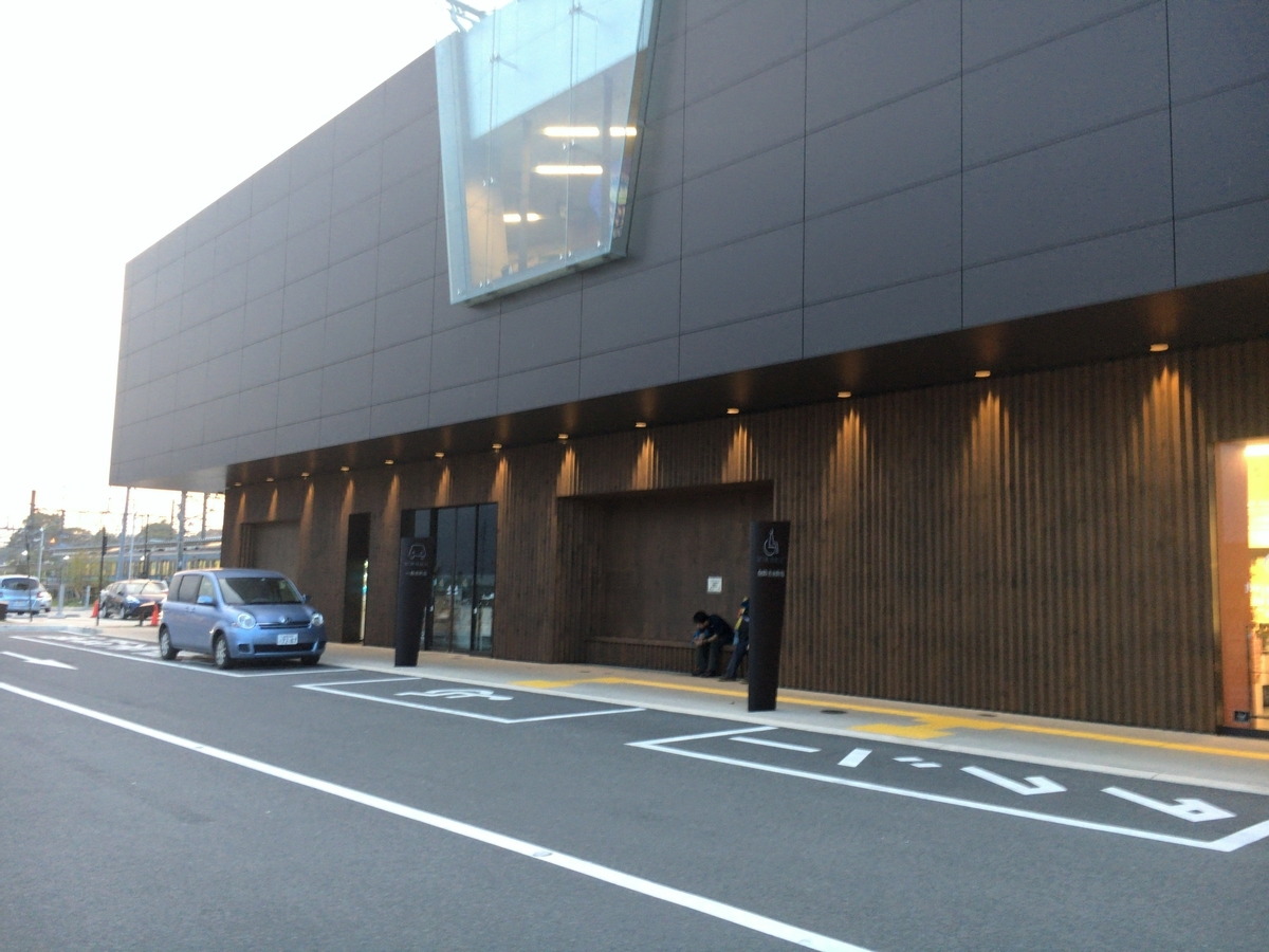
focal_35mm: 29
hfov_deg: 61.7
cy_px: 476
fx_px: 1063
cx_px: 634
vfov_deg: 48.2
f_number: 2.2
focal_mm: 4.15
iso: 100
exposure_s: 1/30
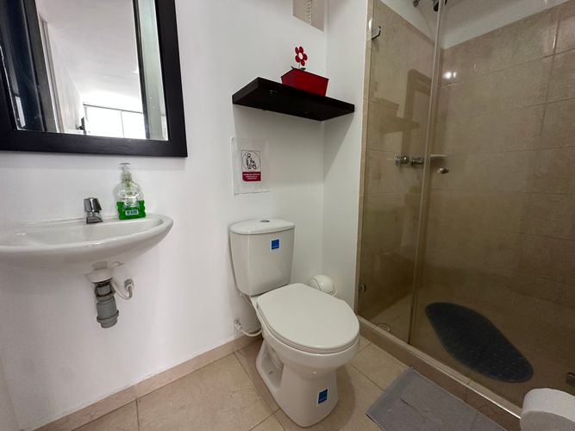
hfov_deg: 102.1
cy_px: 216
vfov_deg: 85.7
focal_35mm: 14
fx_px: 233
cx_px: 288
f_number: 2.2
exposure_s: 1/120
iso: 250
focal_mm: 2.22
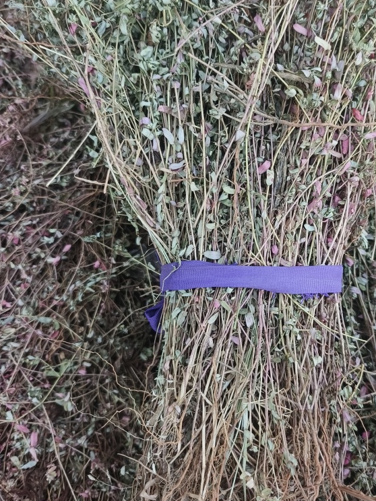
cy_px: 237
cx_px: 251
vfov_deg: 55.3
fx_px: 478
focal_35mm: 33
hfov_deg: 42.4
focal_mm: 5.5
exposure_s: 1/121
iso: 72
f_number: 1.75
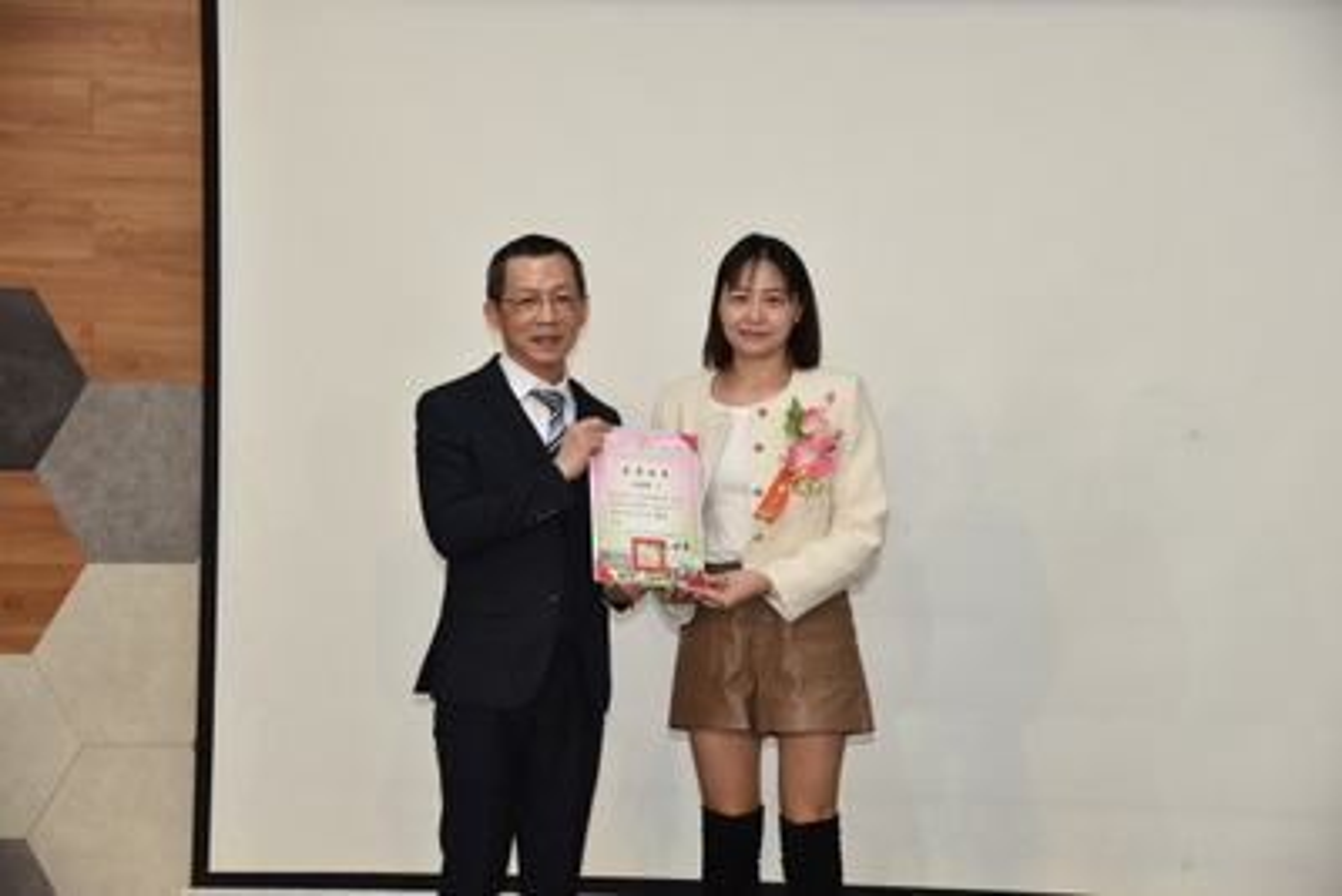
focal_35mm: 62
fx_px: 2312
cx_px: 671
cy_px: 448
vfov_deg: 21.9
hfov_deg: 32.4
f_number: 5
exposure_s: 1/100
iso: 800
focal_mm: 62
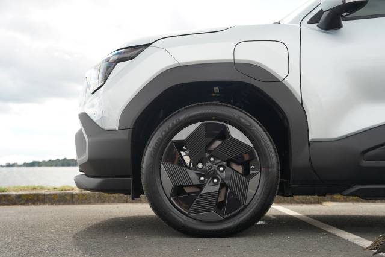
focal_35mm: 50
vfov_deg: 27.2
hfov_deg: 40.0
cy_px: 128
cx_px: 192
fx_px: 529
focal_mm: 49.5
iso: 100
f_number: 5.6
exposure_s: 1/100
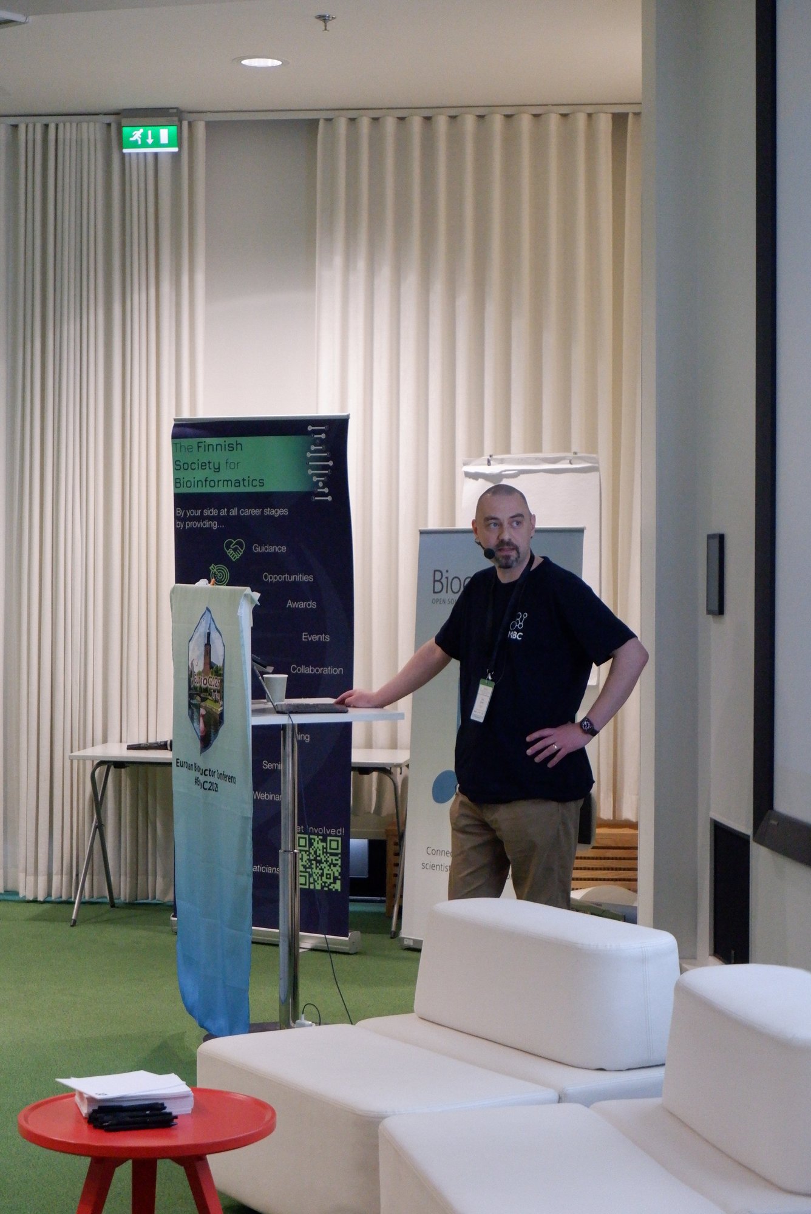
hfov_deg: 20.0
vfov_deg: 29.6
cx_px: 406
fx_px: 2294
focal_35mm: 68
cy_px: 607
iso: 6400
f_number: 5.6
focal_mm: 45
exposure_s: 1/125
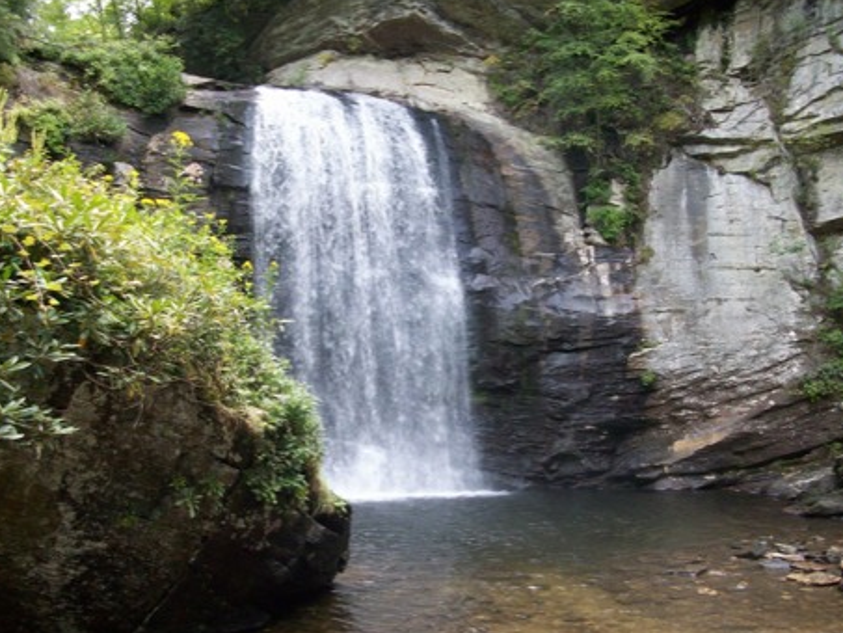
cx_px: 411
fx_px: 853
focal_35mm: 35
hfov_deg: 52.6
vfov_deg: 40.7
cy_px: 320
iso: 160
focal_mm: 5.7
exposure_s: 1/128
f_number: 2.8
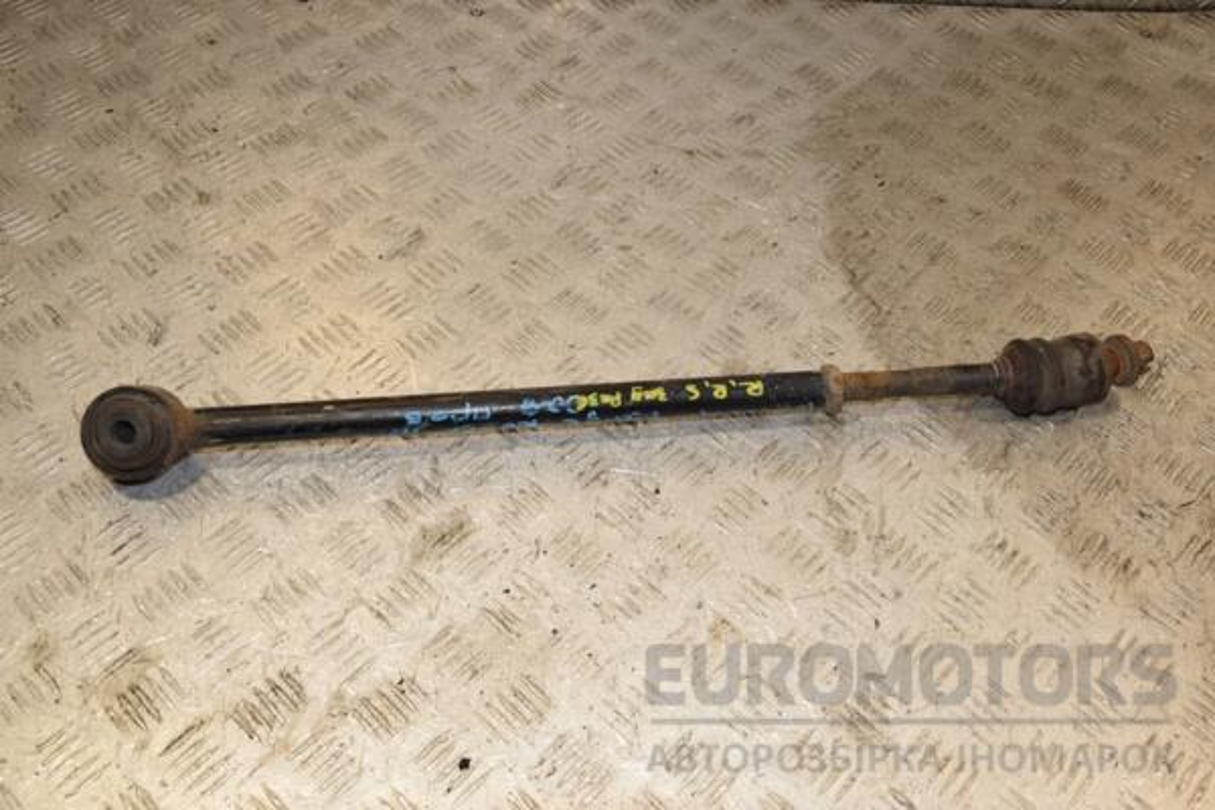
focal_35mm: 36
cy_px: 405
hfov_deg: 53.1
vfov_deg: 36.9
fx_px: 1215
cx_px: 608
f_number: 10
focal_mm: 24
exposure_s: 1/200
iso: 800
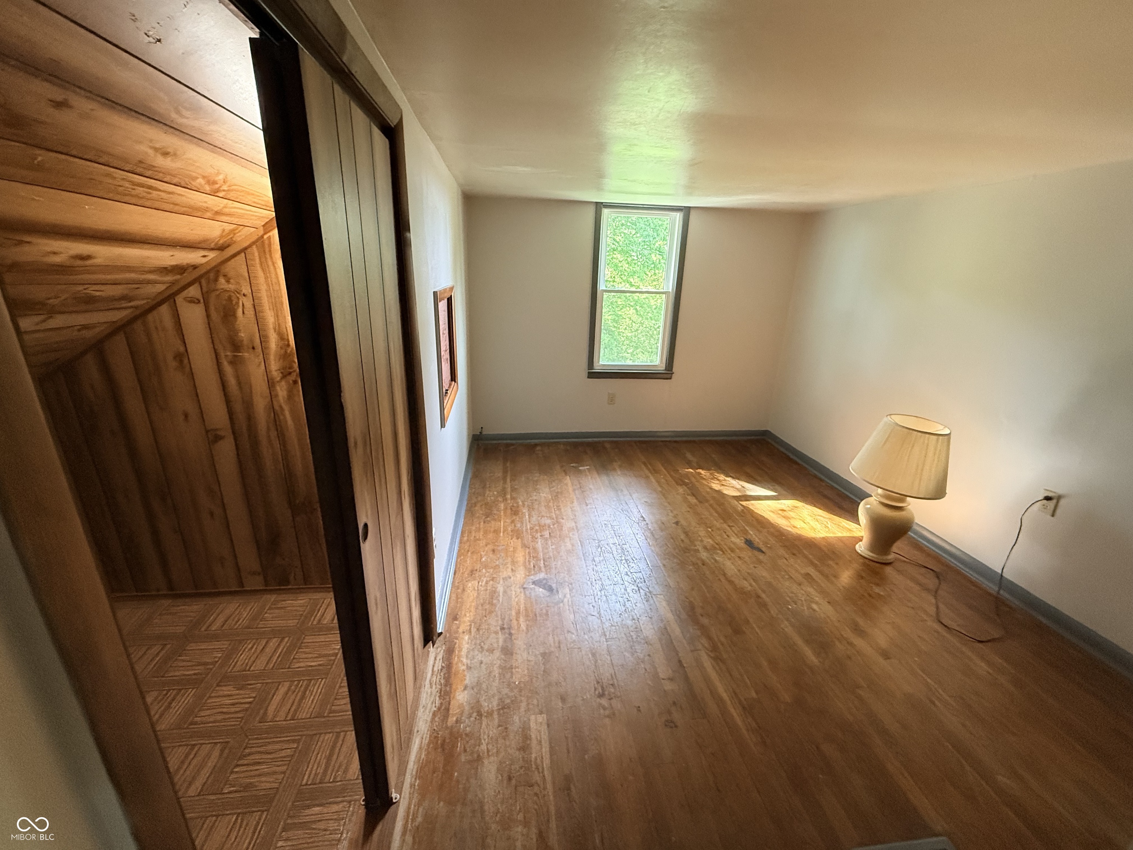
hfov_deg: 102.1
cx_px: 566
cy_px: 425
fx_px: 458
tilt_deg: -18.3
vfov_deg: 85.7
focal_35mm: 14
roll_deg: -1.8
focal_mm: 2.22
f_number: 2.2
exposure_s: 1/120
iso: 500
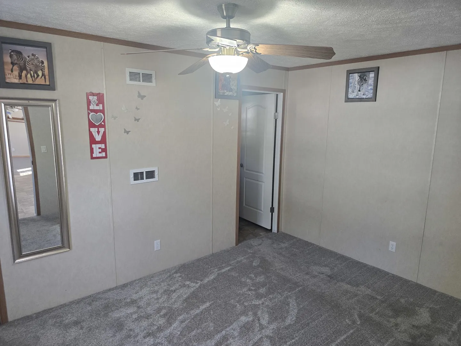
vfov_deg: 58.9
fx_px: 306
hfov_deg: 73.9
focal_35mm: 23
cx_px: 230
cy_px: 173
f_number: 1.7
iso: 200
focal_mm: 6.3
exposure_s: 1/120
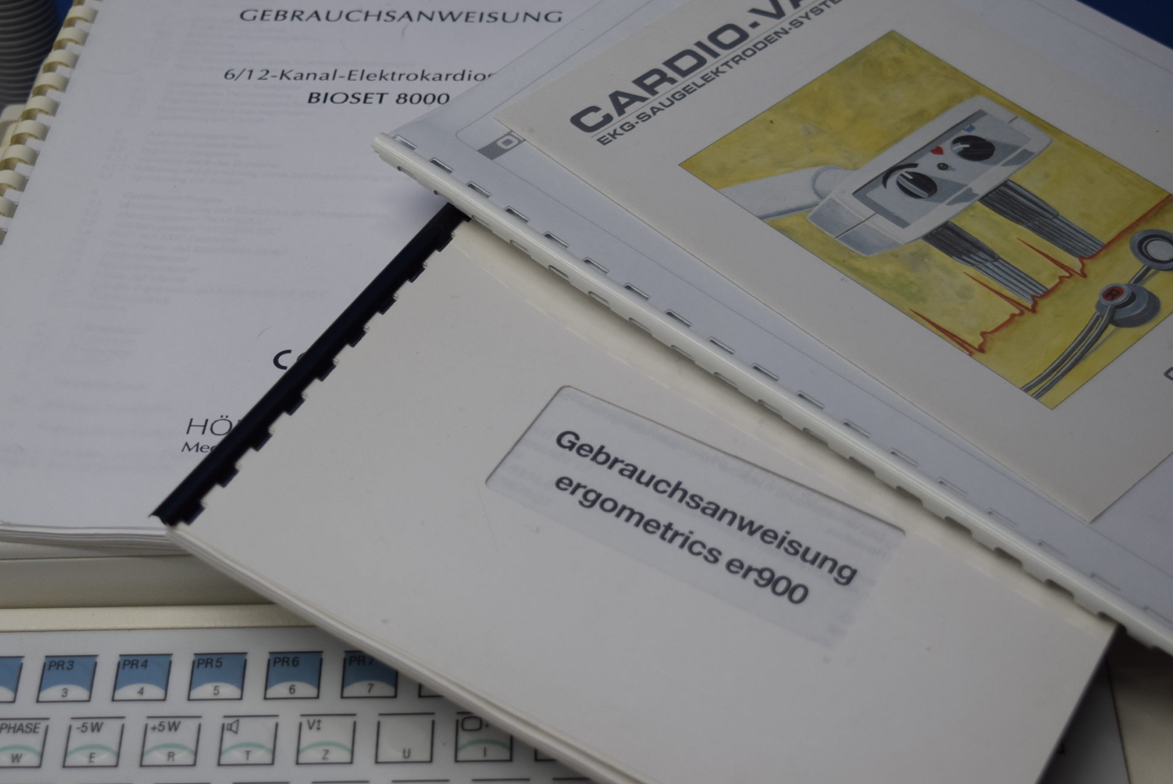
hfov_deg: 30.0
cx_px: 454
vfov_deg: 20.3
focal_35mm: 67
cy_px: 364
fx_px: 2184
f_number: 4.5
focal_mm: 34
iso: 400
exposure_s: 1/80
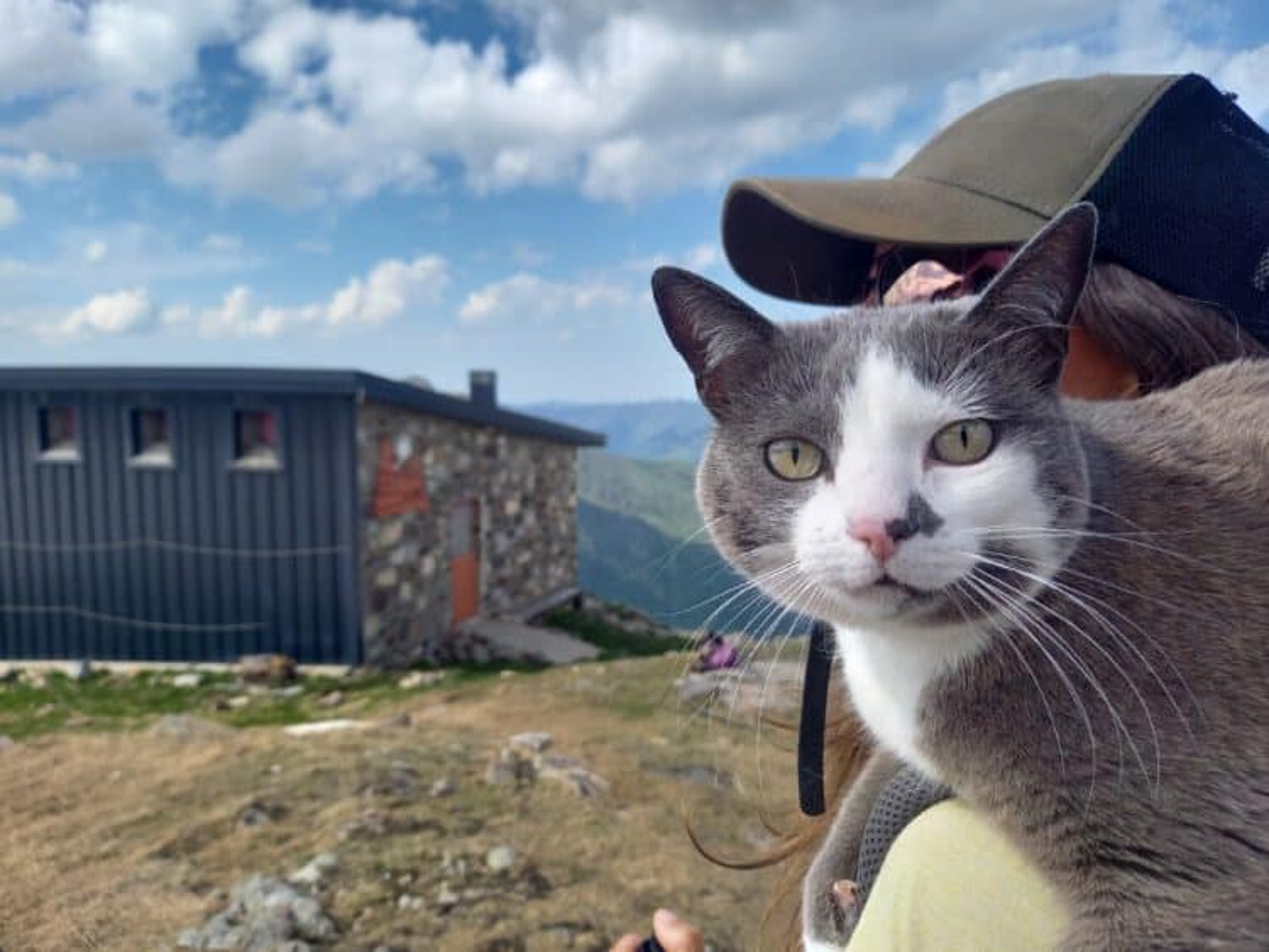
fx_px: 917
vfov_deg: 54.9
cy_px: 476
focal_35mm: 25
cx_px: 634
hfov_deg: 69.4
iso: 50
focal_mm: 4.65
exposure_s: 1/799
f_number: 1.8
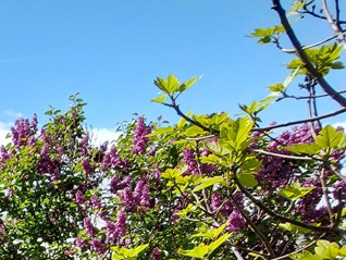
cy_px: 363
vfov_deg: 24.6
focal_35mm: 49
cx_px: -182
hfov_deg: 26.8
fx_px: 490
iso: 50
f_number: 2.2
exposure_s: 1/468
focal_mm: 1.74
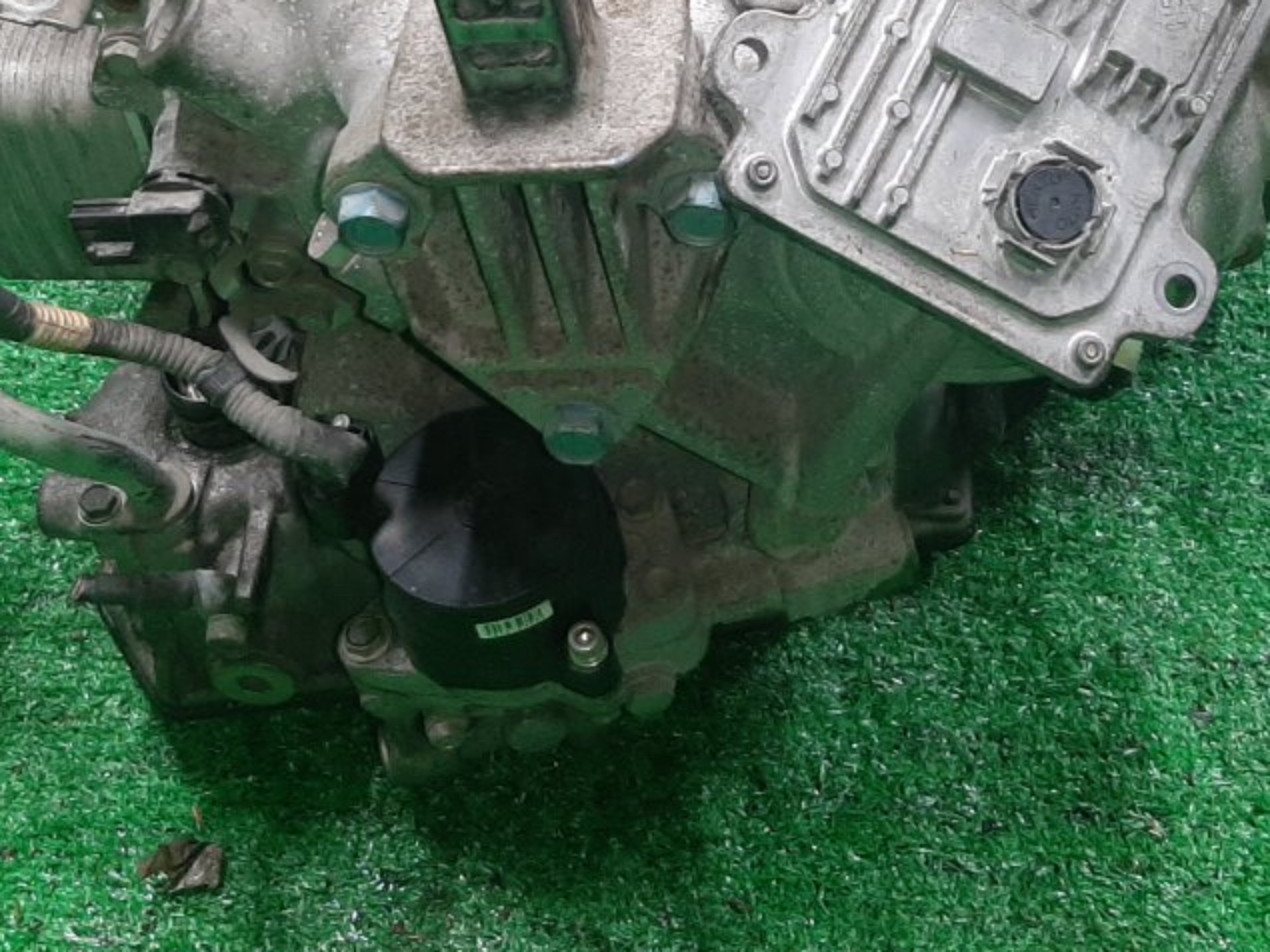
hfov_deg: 32.7
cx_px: 670
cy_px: 110
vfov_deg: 24.2
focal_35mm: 59
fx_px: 2164
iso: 158
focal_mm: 3.93
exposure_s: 1/50
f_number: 1.7
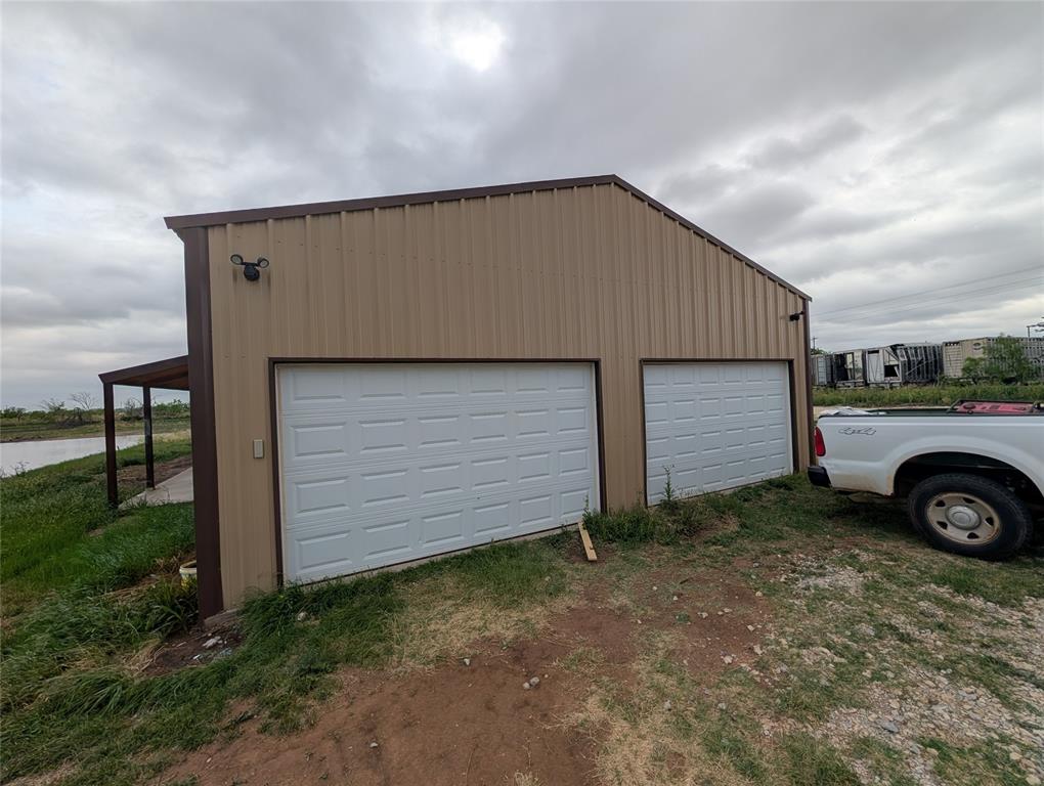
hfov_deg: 110.5
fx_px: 362
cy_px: 393
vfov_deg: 94.6
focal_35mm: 12
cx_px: 522
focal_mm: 2.02
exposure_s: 1/2660
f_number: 1.7
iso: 52
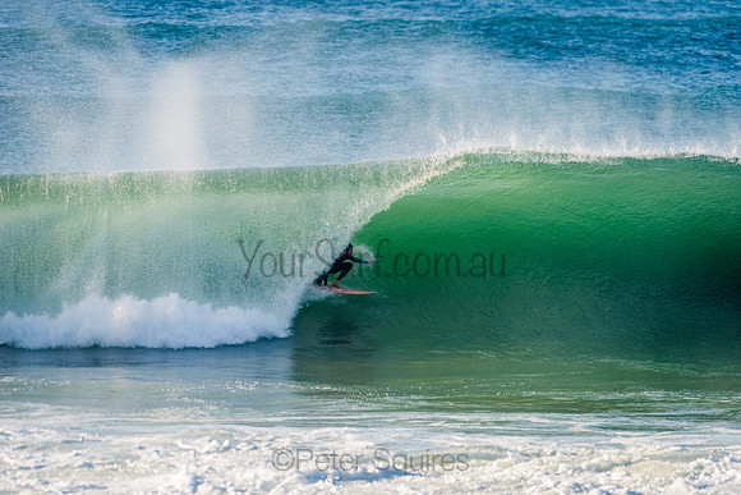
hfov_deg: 4.1
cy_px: 248
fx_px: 10294
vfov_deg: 2.8
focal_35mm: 500
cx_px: 370
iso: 250
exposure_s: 1/1600
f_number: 5.6
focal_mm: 500
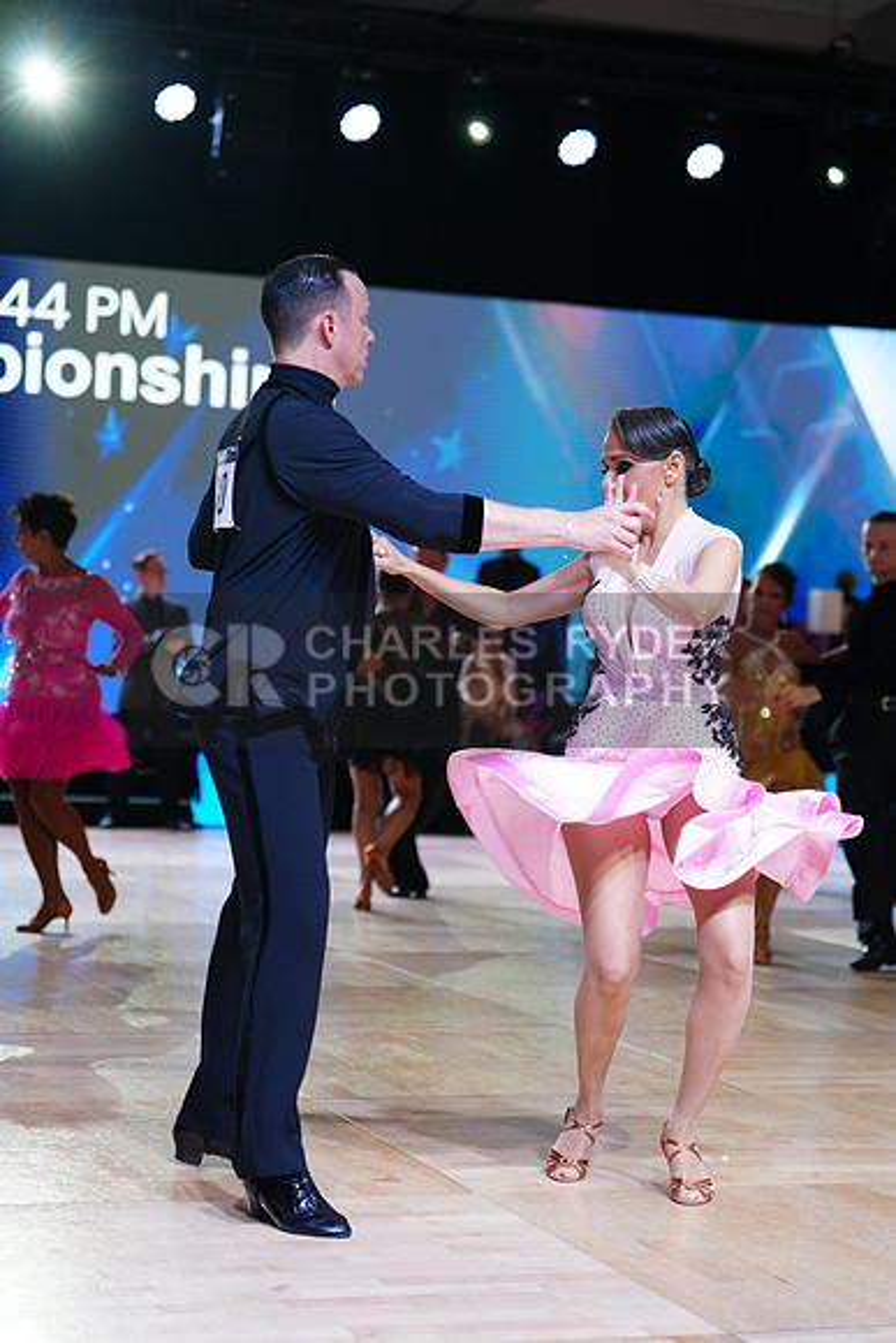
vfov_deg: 28.8
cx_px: 448
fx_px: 2612
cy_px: 672
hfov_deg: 19.5
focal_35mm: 70
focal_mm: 70
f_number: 2.8
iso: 640
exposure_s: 1/400
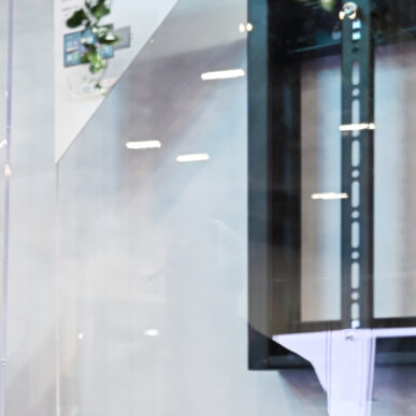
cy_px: 425
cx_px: -194
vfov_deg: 17.4
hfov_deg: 16.4
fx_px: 1326
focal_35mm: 98
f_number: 3.2
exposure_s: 1/125
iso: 1250
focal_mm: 32.5
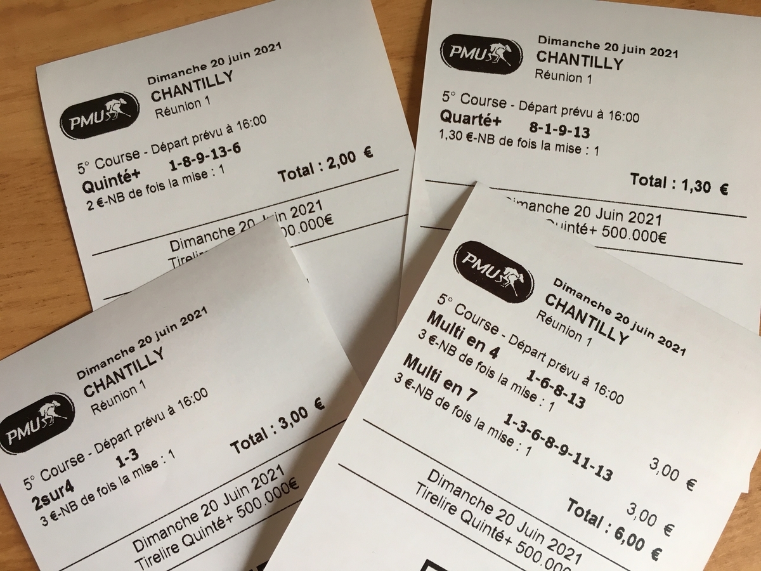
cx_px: 380
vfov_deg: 48.2
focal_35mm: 29
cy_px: 286
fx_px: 638
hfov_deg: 61.7
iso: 32
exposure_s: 1/33
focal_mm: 4.15
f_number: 2.2
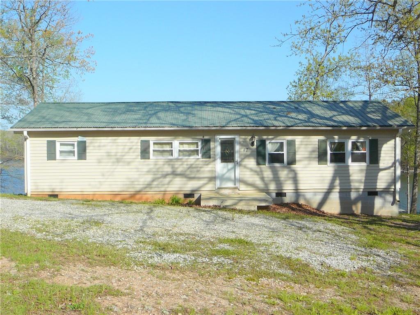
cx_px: 210
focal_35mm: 41
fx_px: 497
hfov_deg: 45.8
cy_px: 158
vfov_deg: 35.1
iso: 80
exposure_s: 1/400
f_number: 5
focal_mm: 6.1
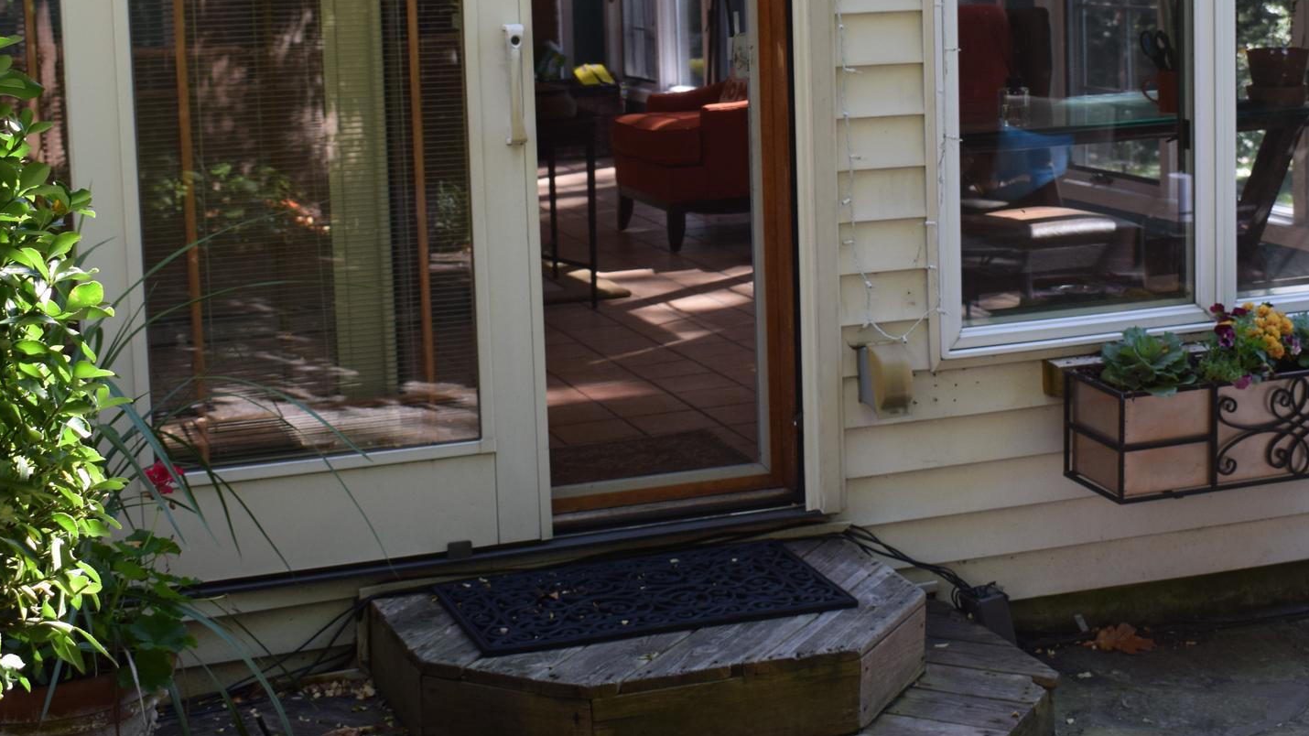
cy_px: 136
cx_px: 725
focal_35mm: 63
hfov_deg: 33.3
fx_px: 2186
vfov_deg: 18.9
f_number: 6.3
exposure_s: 1/160
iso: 400
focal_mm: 28
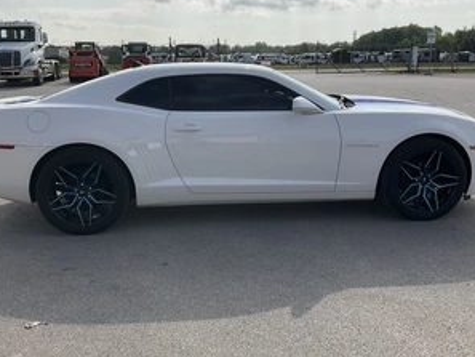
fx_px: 535
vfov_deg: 36.8
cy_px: 163
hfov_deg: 47.8
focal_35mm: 39
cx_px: 232
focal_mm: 3
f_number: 1.8
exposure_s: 1/3125
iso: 25
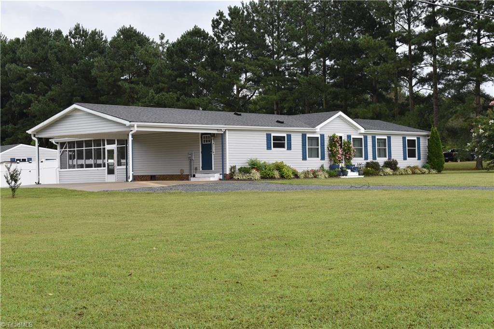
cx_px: 247
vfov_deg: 22.6
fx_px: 823
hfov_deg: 33.4
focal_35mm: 60
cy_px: 164
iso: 400
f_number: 8
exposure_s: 1/250
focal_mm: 40
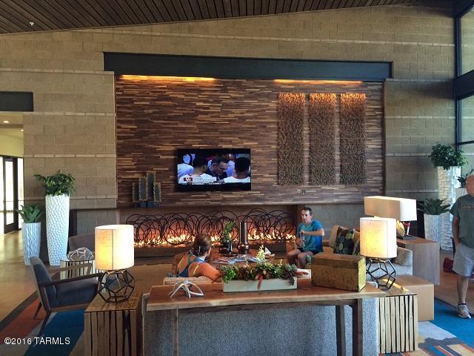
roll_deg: +0.4
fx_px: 397
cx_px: 237
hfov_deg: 61.7
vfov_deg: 48.2
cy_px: 178
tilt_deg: -1.2
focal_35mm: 29
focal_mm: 4.15
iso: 50
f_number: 2.2
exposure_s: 1/30
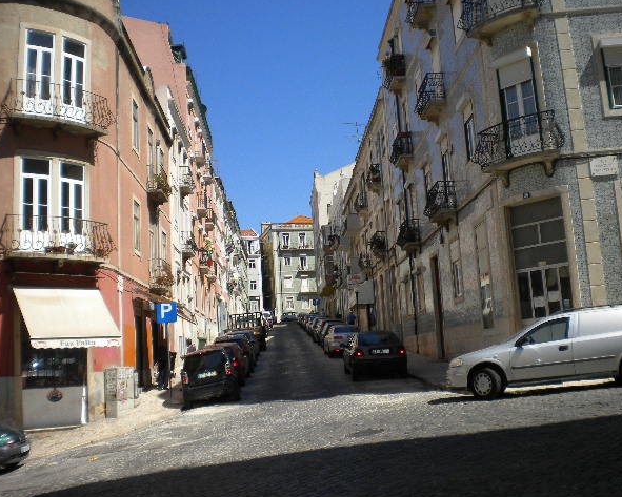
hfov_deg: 49.1
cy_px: 248
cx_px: 305
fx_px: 681
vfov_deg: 40.1
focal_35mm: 37
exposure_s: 1/758
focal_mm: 6.3
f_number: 4.6
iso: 80
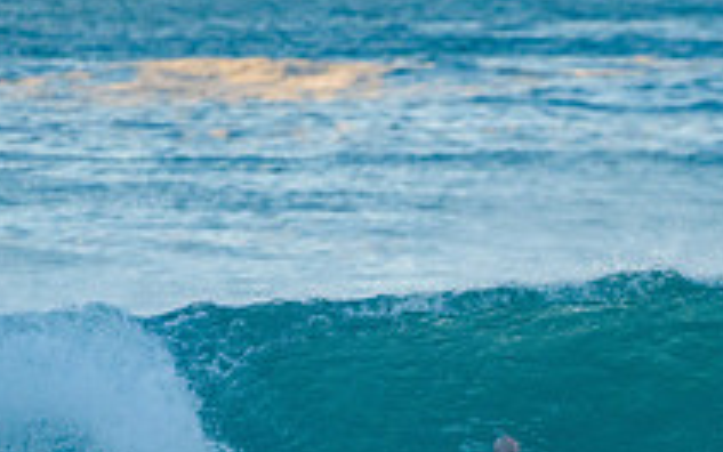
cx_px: 610
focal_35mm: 1401
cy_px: 587
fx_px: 27613
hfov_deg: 1.5
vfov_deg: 0.9
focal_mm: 500
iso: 500
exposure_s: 1/1600
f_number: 5.6
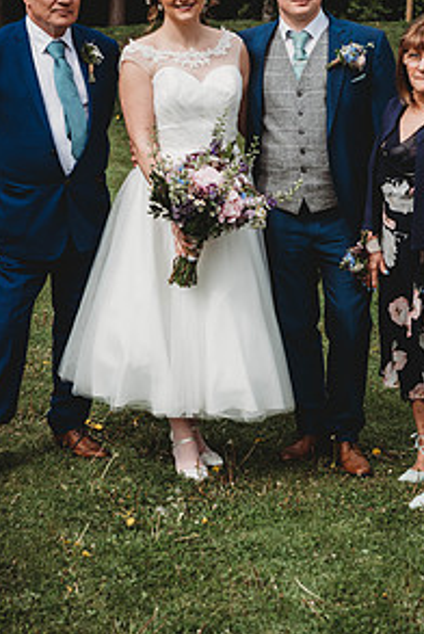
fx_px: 1569
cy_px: 203
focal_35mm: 89
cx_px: 247
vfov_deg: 22.7
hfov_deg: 15.4
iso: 200
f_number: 4.5
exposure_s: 1/1600
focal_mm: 58
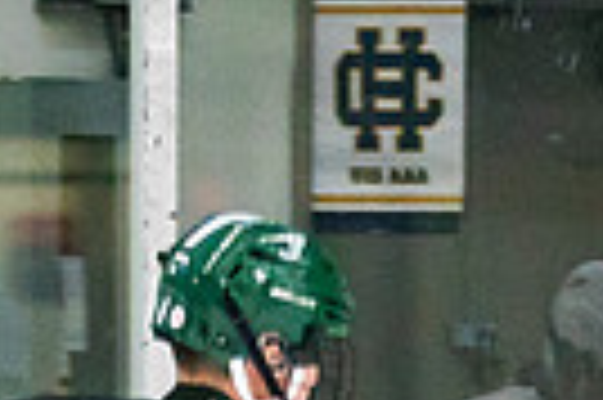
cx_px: 433
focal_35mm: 1180
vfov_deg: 1.2
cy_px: 955
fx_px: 19741
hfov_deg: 1.7
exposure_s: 1/640
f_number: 2.8
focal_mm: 140
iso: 2000
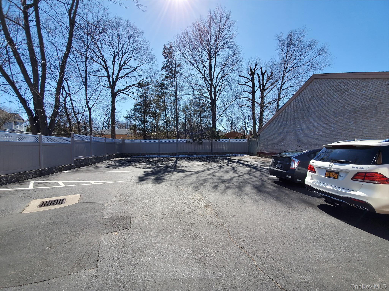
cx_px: 194
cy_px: 146
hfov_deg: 106.2
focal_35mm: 13
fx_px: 146
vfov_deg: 89.9
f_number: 2.2
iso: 50
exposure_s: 1/750
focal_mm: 1.8
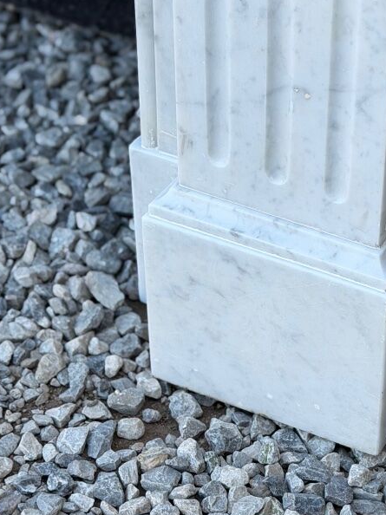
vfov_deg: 20.2
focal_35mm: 97
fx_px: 1443
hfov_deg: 15.1
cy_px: 239
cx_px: 324
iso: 64
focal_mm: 6.76
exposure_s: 1/348
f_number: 1.78
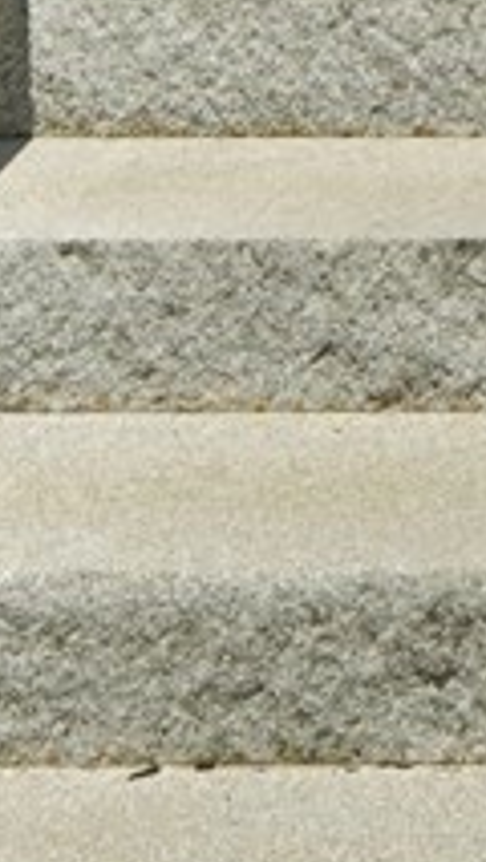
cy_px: -662
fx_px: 3226
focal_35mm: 141
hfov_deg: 8.3
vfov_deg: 13.7
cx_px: 822
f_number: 9
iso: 640
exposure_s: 1/1000
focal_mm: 14
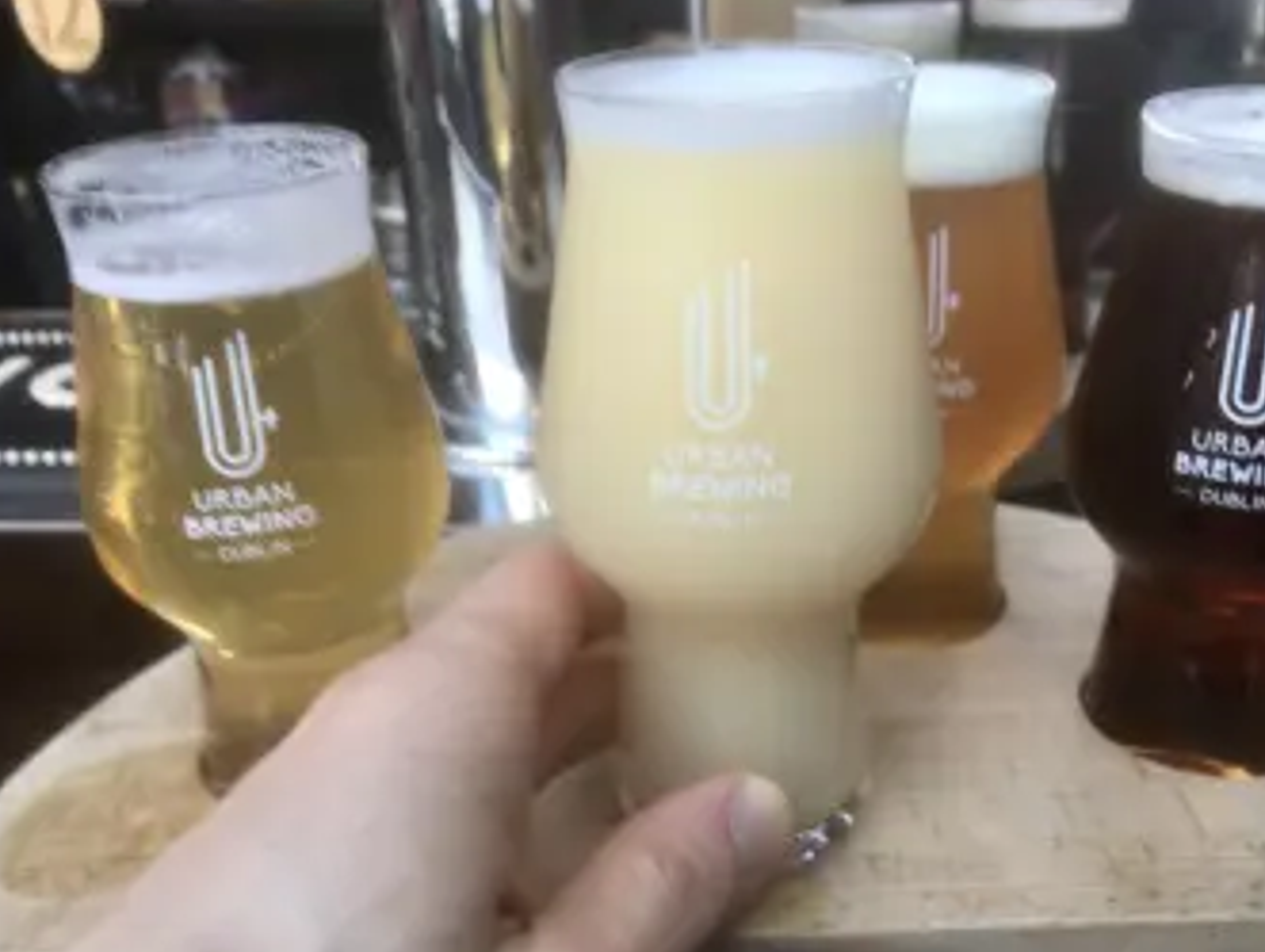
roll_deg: +1.4
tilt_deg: -27.1
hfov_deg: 52.5
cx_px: 692
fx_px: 1280
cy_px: 520
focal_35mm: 35
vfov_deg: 40.7
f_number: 2.2
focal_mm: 4.15
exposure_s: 1/50
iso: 25
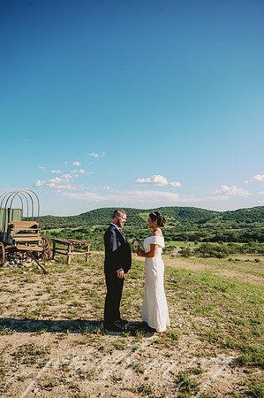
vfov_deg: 73.8
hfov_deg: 53.0
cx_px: 132
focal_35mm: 24
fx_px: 265
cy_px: 199
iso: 64
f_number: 4.5
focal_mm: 24
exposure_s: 1/640
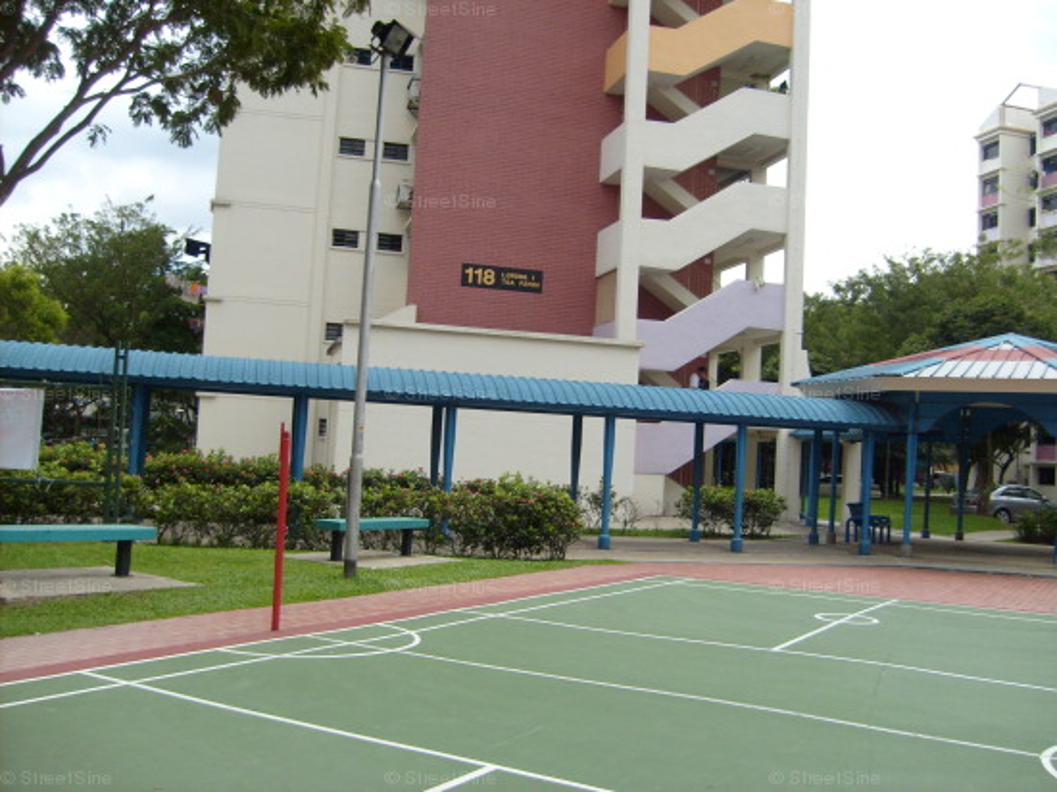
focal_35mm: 35
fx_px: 1068
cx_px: 528
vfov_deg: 40.7
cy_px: 396
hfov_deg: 52.6
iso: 80
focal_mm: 5.8
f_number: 7.1
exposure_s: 1/125
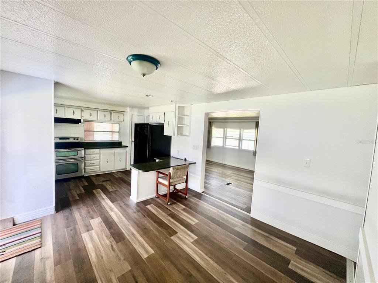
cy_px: 142
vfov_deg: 89.9
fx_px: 142
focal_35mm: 13
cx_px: 189
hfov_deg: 106.2
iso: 200
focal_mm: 1.57
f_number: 1.8
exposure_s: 1/99
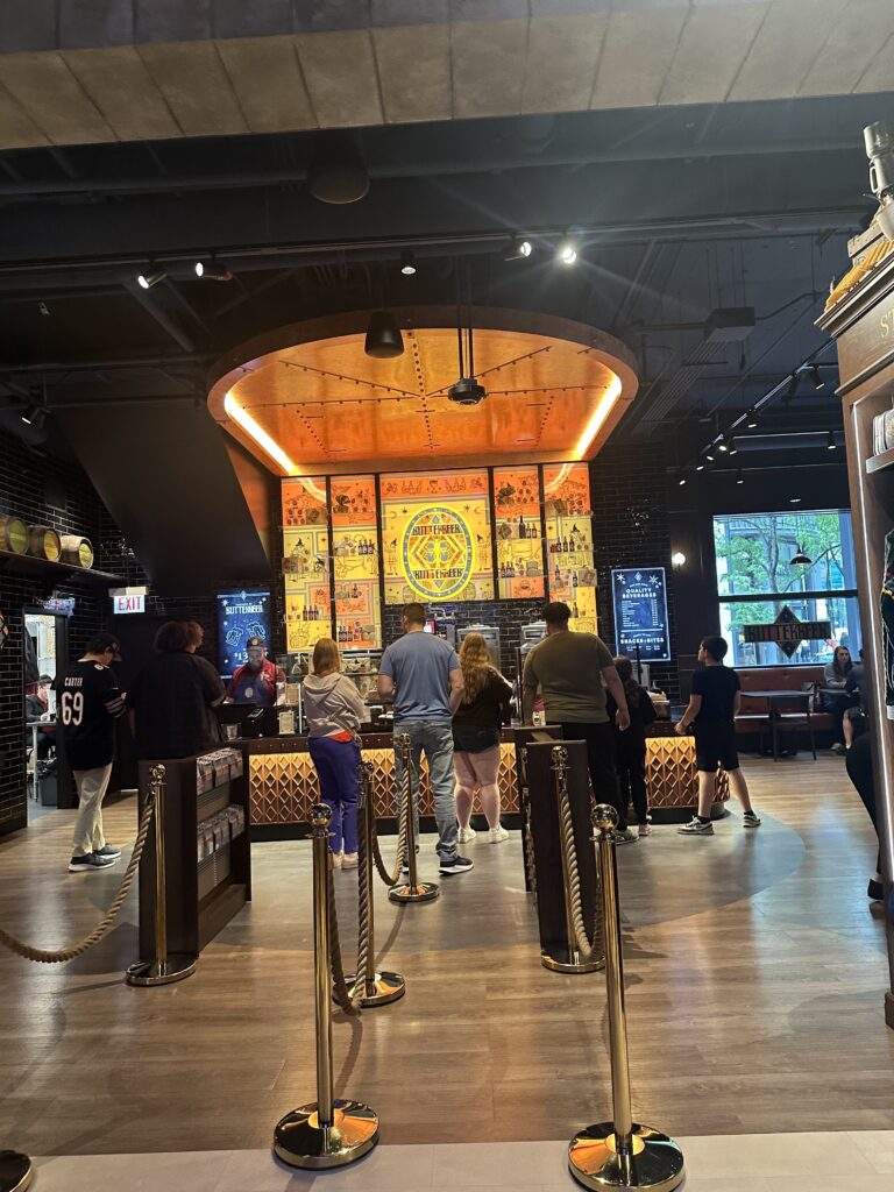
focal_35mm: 24
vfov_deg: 71.6
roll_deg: +4.3
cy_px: 596
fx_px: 826
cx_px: 447
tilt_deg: +2.4
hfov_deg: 56.8
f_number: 1.78
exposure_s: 1/60
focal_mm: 6.86
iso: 250
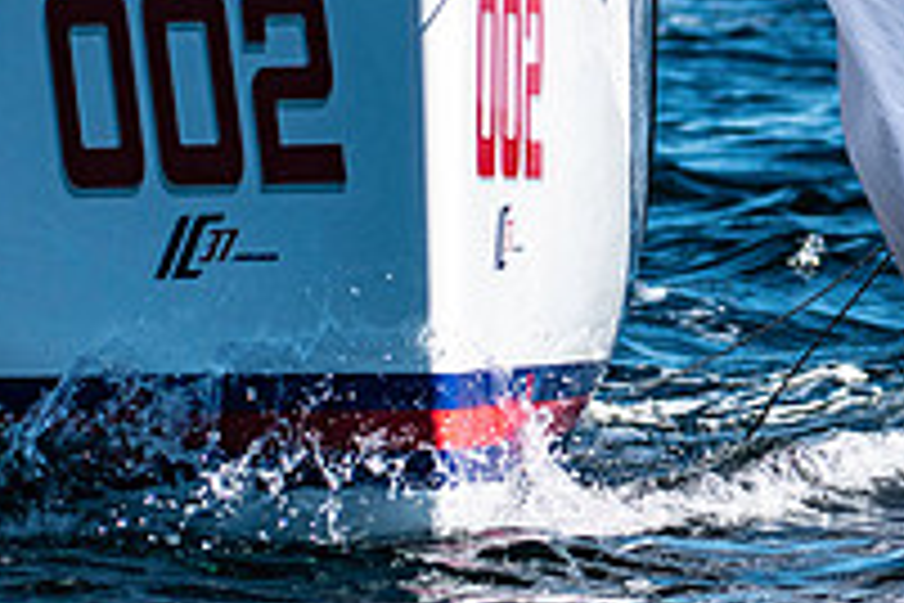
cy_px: -232
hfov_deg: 2.4
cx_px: 1052
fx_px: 21770
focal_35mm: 867
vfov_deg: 1.6
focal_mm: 200
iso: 320
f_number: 5
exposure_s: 1/2500
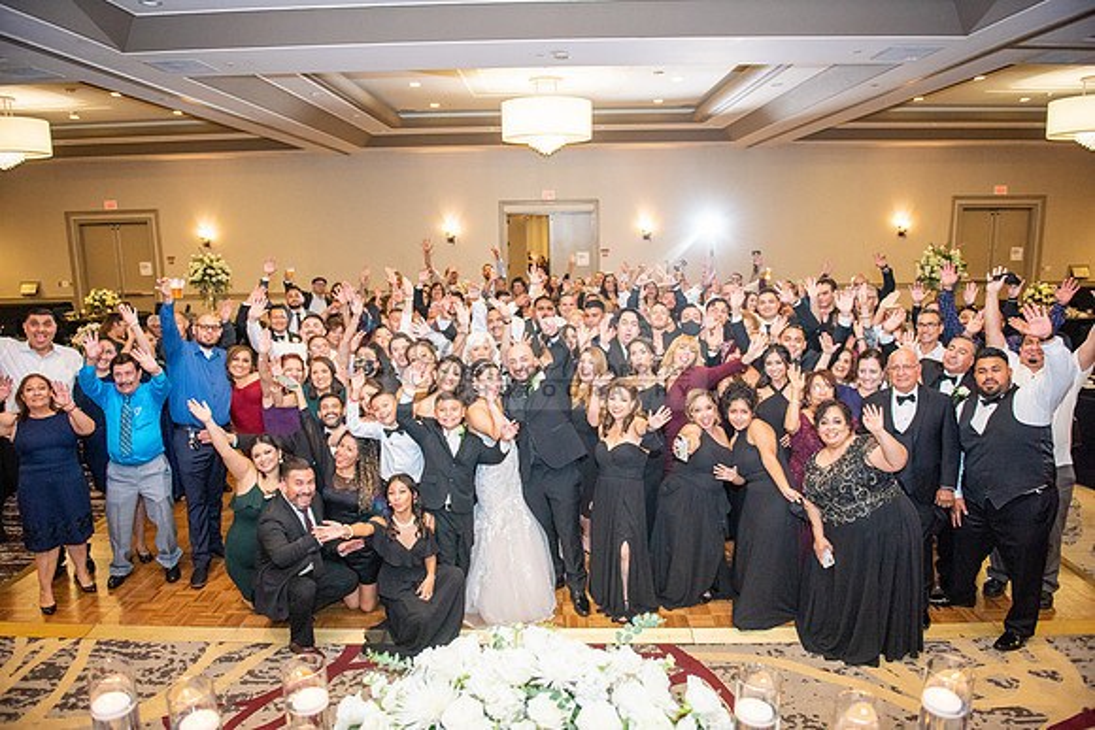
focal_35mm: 24
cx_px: 548
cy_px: 365
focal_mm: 24
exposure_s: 1/250
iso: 1600
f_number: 2.8
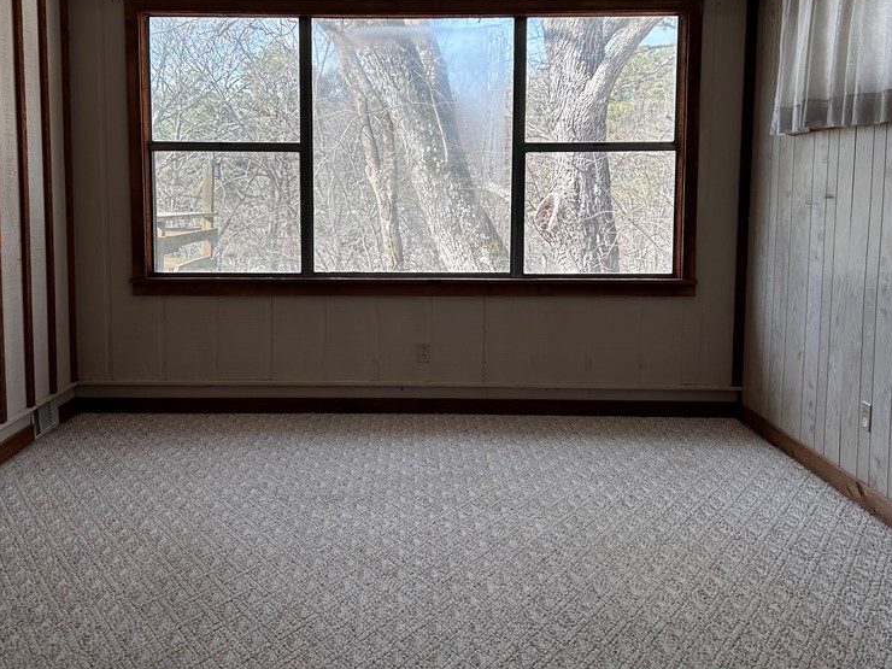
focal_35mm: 36
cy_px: 256
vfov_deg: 39.4
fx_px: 928
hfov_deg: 51.3
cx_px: 403
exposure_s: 1/345
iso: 50
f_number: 1.5
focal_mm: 5.7
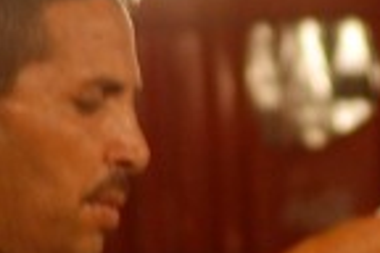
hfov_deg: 1.2
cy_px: 361
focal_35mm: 1670
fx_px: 17626
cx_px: 377
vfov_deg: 0.8
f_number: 5.3
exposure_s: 1/60
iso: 400
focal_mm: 250
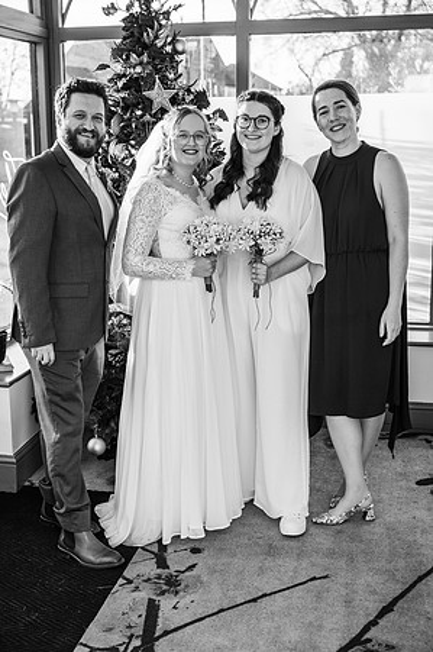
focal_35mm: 47
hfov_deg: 28.6
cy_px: 326
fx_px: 850
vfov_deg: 42.0
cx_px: 216
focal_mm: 47
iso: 125
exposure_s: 1/200
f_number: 3.5
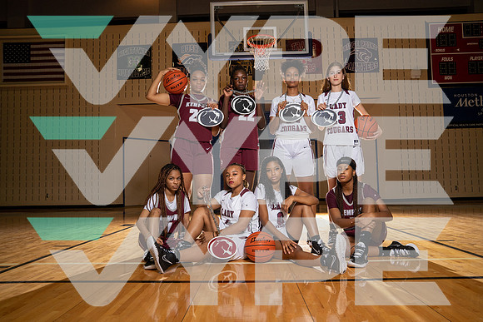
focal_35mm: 28
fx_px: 376
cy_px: 161
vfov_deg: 46.4
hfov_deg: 65.5
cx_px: 242
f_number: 8
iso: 400
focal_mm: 28
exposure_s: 1/250
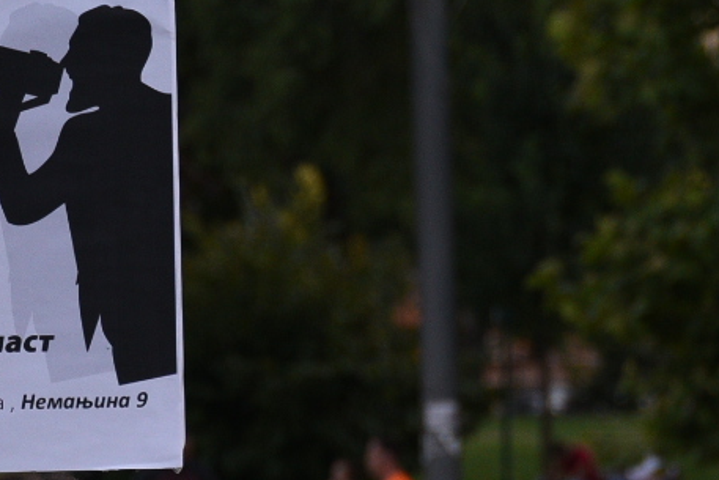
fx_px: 5314
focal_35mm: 266
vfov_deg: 5.1
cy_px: 741
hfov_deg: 7.7
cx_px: 208
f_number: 4
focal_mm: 75
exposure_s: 1/250
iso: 800
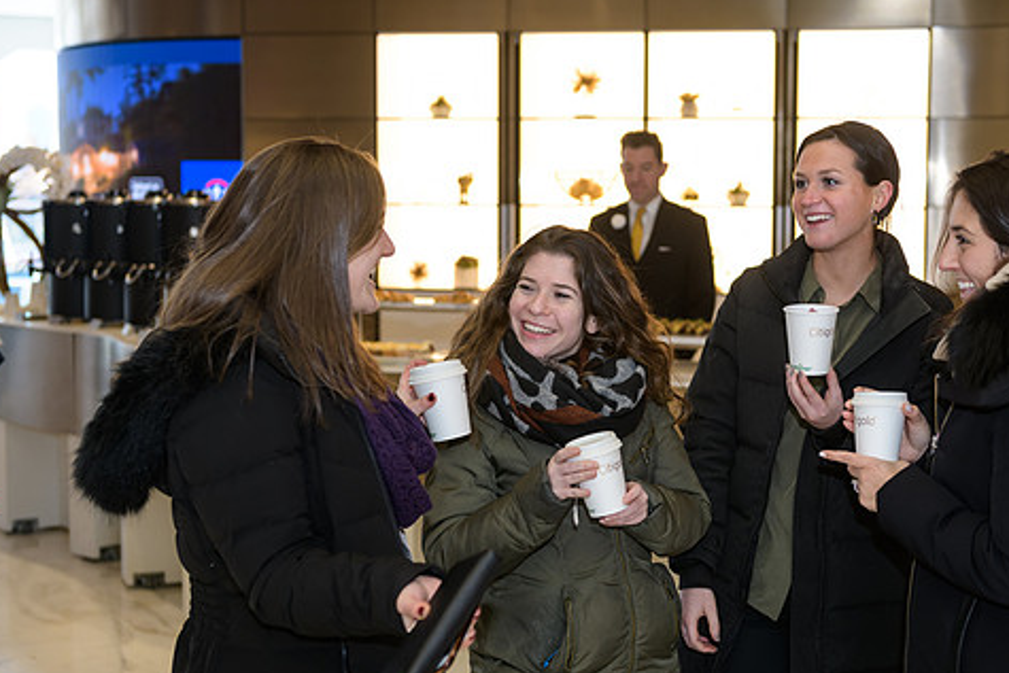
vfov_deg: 22.3
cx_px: 601
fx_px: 1710
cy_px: 351
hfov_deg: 32.8
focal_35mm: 61
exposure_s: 1/125
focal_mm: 50
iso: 400
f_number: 3.2
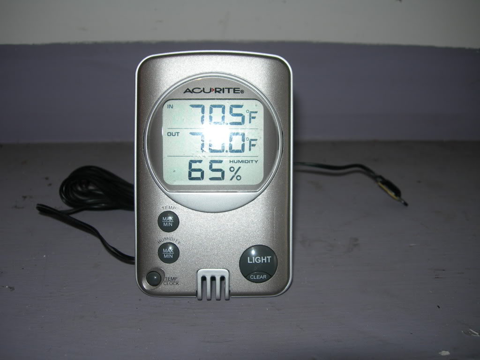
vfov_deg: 37.7
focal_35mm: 38
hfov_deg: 49.0
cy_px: 180
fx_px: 527
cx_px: 240
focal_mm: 7.8
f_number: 2.8
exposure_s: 1/60
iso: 50
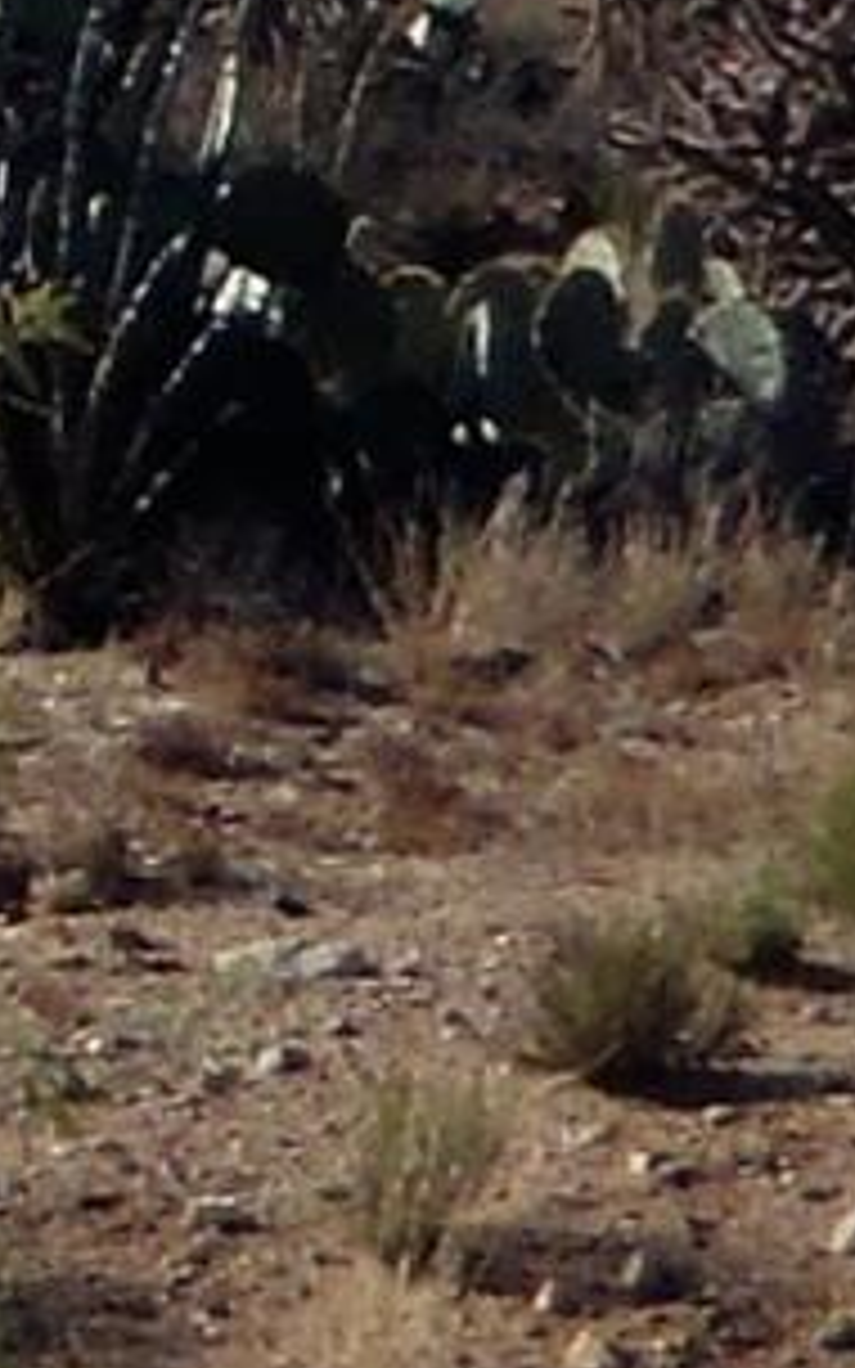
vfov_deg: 5.3
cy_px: -2210
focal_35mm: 377
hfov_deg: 3.3
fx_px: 14055
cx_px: -2448
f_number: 5
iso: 64
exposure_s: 1/500
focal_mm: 6.53
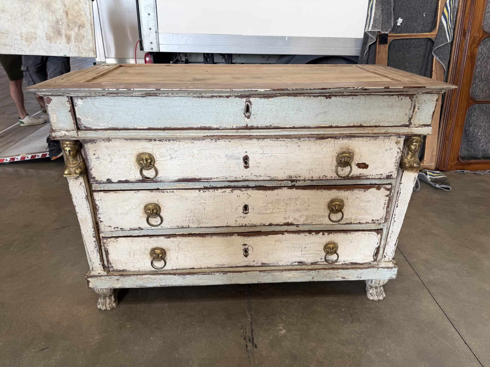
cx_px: 245
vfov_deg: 56.8
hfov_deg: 71.6
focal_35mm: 24
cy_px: 184
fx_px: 340
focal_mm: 6.76
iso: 80
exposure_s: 1/100
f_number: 1.78
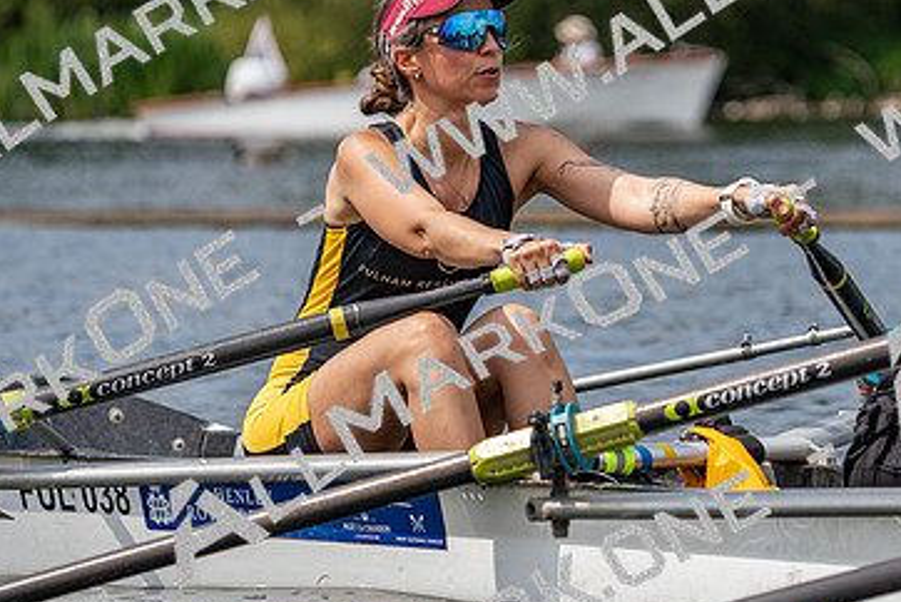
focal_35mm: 320
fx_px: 8015
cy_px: 203
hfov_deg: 6.4
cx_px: 675
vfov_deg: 4.3
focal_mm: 200
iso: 200
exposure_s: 1/1600
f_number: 5.6
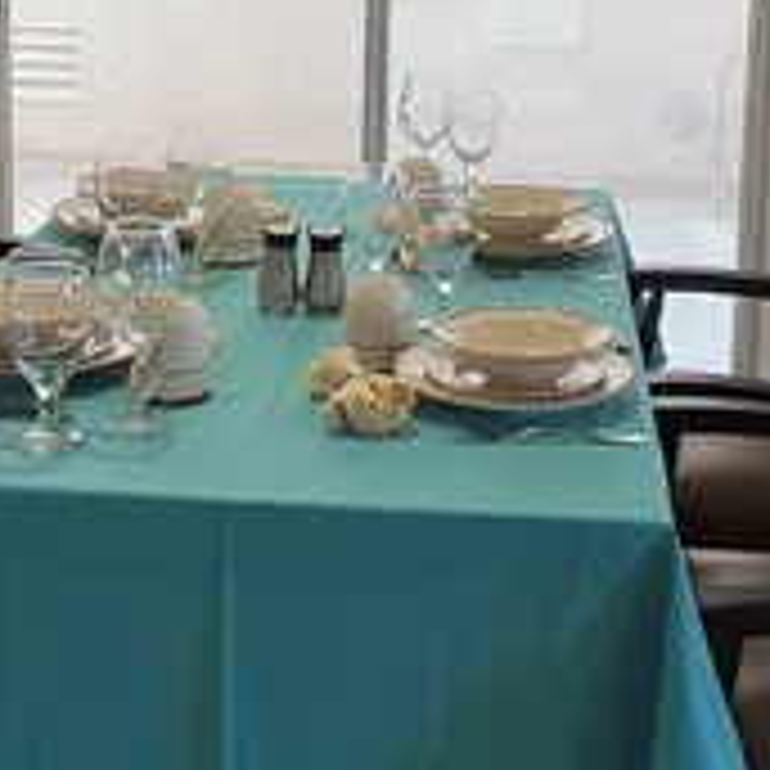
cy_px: 126
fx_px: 1736
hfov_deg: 25.0
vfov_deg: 24.5
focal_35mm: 69
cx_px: 347
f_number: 1.9
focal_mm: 2.2
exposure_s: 1/120
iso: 250
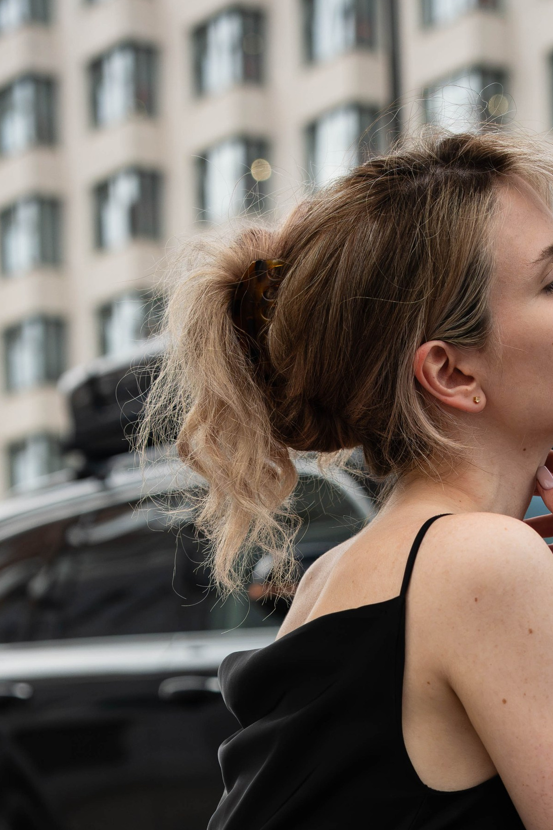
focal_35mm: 120
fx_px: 2765
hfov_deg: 11.4
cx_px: 447
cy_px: 881
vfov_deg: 16.6
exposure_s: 1/800
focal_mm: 52.4
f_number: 3.5
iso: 1600
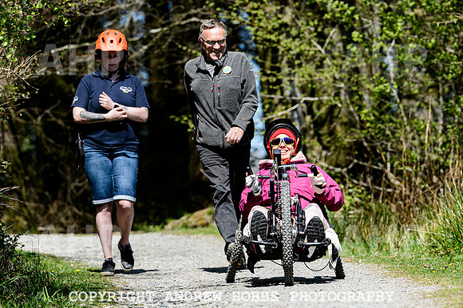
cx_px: 285
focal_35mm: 248
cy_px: 158
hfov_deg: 8.3
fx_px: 3191
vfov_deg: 5.5
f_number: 5
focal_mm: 200
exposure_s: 1/800
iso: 125
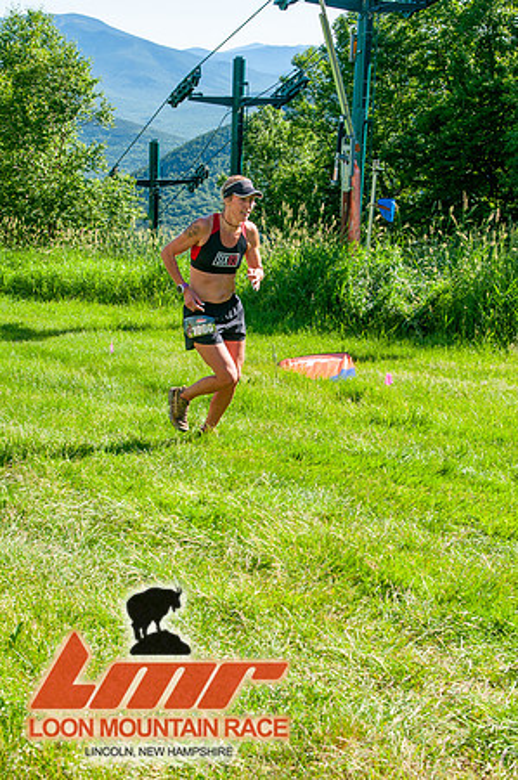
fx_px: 1103
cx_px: 259
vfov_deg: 38.9
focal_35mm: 51
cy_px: 390
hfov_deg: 26.4
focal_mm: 34
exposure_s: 1/320
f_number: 8
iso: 200
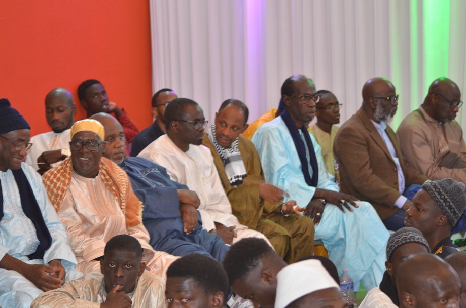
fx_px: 1511
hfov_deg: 17.5
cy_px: 162
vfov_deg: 11.7
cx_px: 228
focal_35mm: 117
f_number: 4
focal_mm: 70
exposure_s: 1/60
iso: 800
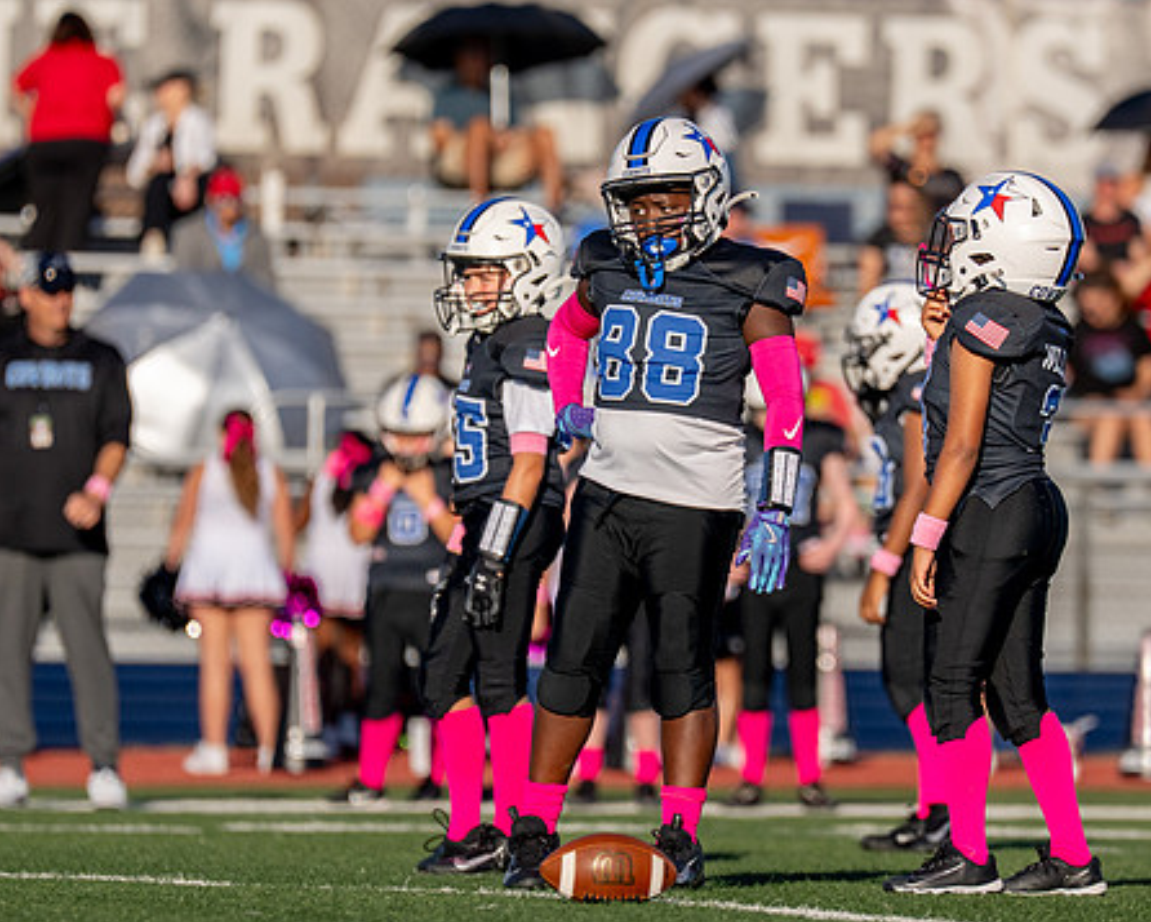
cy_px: 462
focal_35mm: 458
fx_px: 15605
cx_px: 731
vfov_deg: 3.4
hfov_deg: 4.2
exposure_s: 1/5000
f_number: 2.8
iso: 160
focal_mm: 200
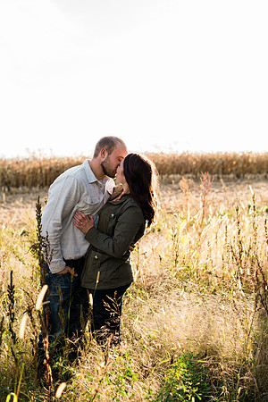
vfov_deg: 34.5
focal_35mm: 58
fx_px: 648
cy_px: 201
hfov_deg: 23.4
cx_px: 134
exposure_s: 1/640
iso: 200
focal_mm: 58
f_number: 3.2
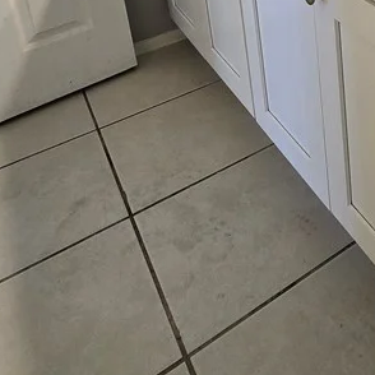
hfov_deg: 36.6
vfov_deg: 33.3
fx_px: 490
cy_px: -85
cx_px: 394
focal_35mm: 40
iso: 160
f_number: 2.2
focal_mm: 2.2
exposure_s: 1/60
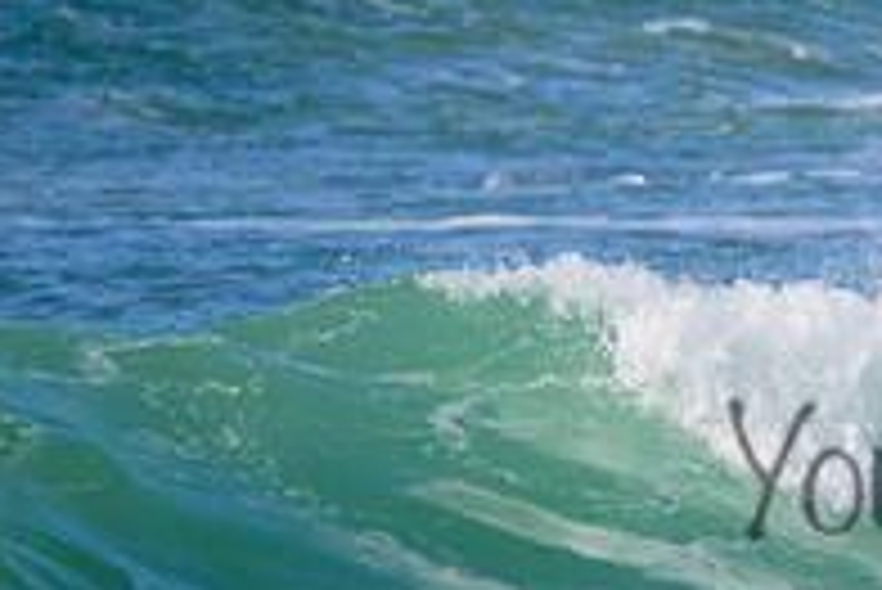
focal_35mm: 2365
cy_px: 430
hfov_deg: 0.9
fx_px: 57983
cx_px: 1192
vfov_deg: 0.6
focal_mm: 800
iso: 1400
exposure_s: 1/2000
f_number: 11
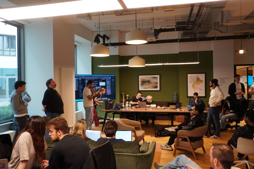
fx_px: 201
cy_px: 84
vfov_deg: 45.7
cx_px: 127
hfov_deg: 64.6
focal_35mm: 28
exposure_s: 1/160
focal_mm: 19
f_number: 4
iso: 1250
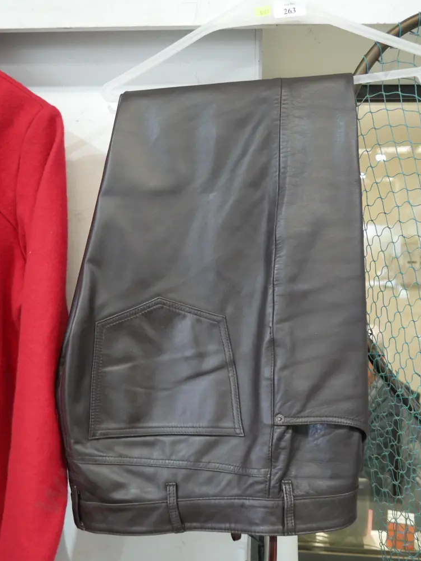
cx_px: 215
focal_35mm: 37
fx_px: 600
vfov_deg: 50.1
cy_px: 283
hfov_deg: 38.7
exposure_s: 1/60
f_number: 4
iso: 2000
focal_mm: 18
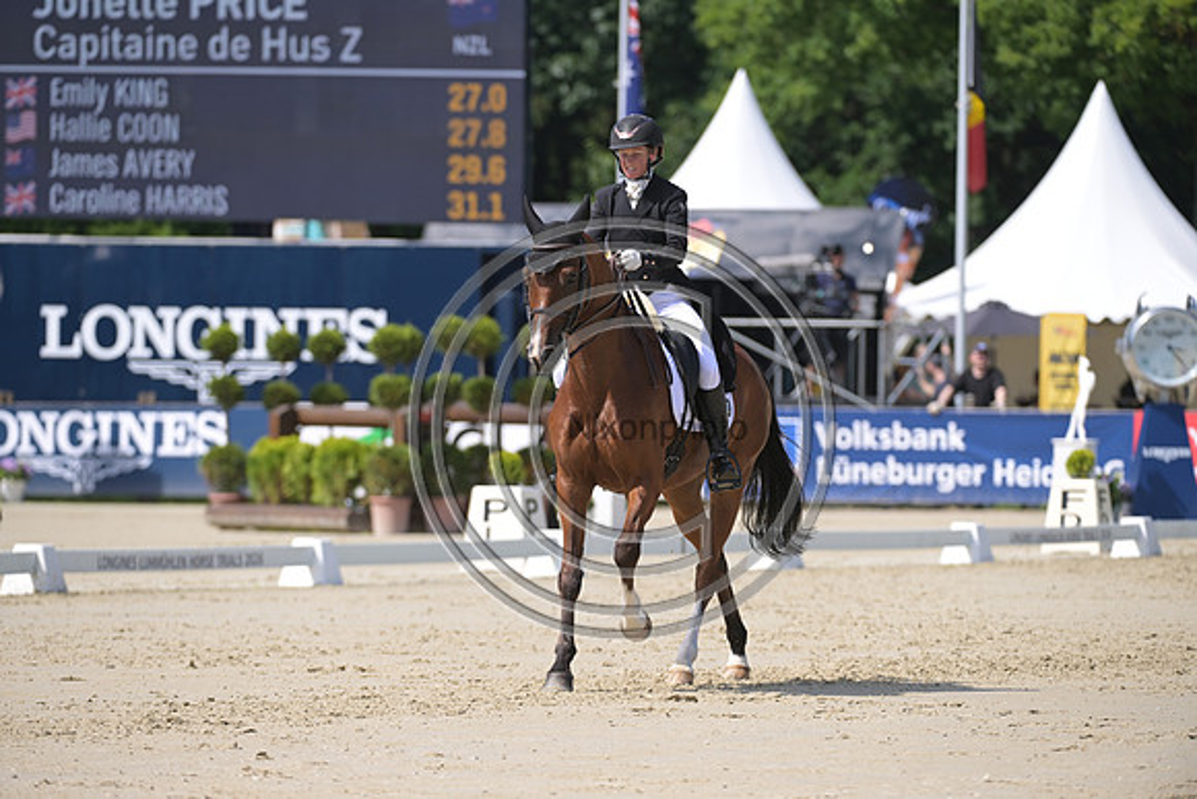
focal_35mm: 290
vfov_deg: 4.7
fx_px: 9644
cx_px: 598
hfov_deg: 7.1
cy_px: 400
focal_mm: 290
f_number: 5
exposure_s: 1/1250
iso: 250
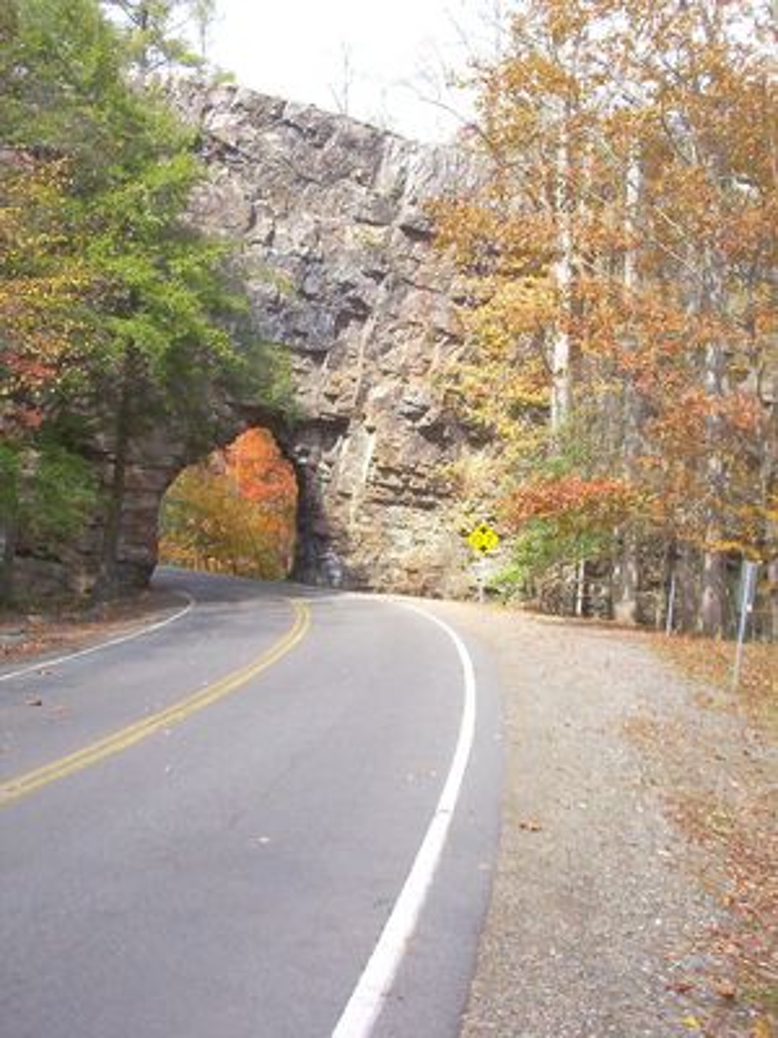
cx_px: 389
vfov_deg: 47.9
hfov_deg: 36.8
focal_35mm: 39
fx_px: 1169
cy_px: 519
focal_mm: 6
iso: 100
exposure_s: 1/329
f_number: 4.5
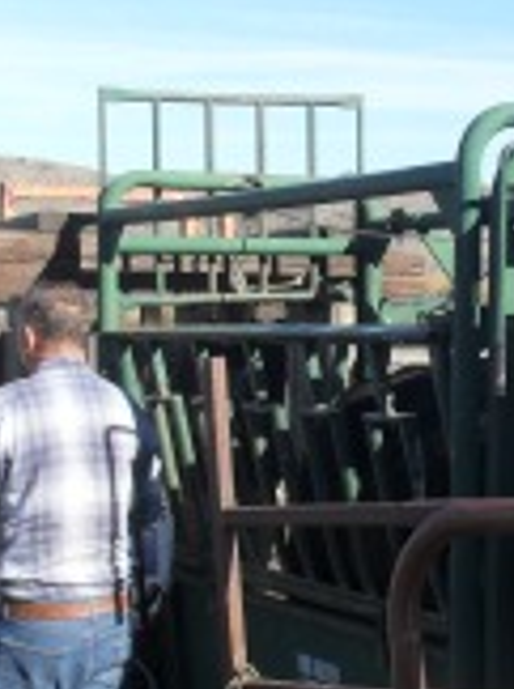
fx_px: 1727
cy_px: 413
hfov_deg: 16.2
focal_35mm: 87
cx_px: 624
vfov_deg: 22.5
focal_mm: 6.3
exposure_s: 1/125
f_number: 8.4
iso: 100
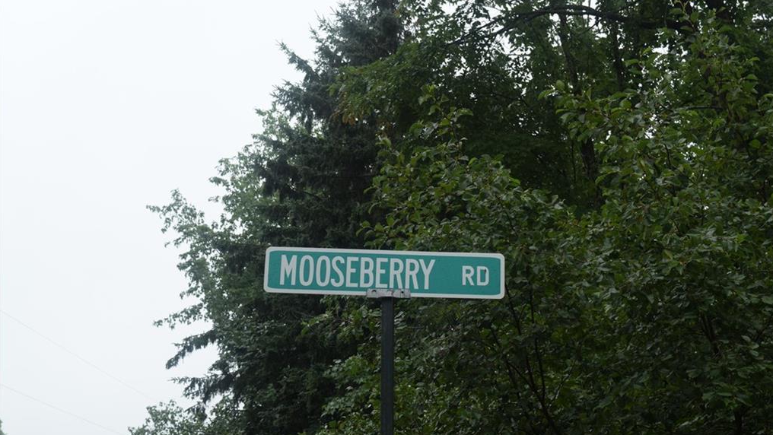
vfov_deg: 21.1
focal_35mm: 57
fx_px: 1169
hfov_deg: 36.6
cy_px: 229
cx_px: 387
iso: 500
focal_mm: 36
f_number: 10
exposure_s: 1/80
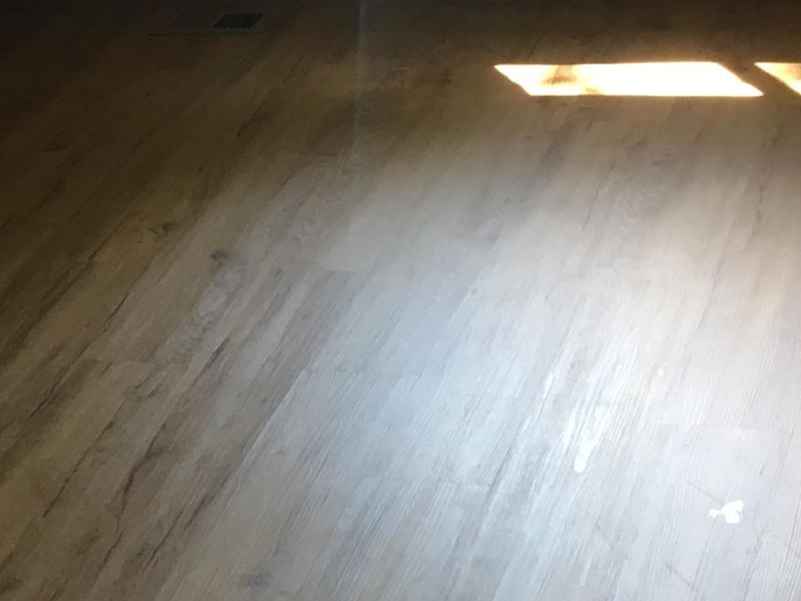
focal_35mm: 100
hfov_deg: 19.5
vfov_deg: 14.8
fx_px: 2315
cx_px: 200
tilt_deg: -24.4
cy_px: 275
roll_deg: +9.8
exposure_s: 1/30
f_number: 2.2
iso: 32
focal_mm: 4.15
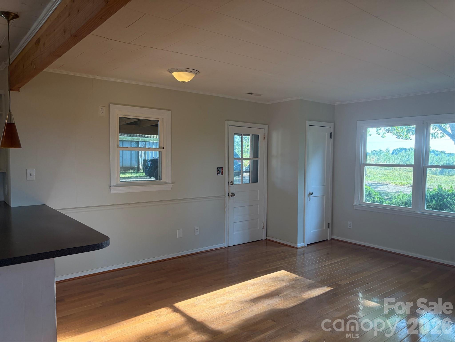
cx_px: 228
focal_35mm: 26
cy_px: 171
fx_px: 342
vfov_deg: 53.1
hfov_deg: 67.3
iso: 125
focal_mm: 5.96
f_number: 1.6
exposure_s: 1/201
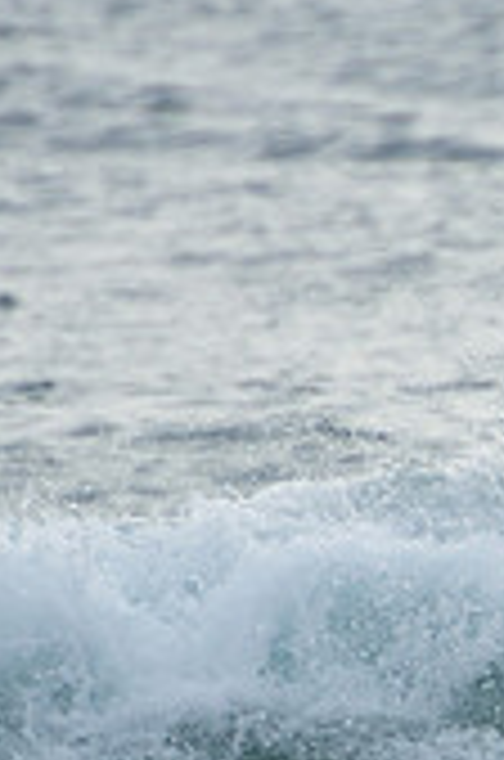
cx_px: 1224
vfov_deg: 1.0
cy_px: 704
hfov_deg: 0.7
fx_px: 43519
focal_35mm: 2064
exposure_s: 1/1000
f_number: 5.6
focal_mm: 400
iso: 360
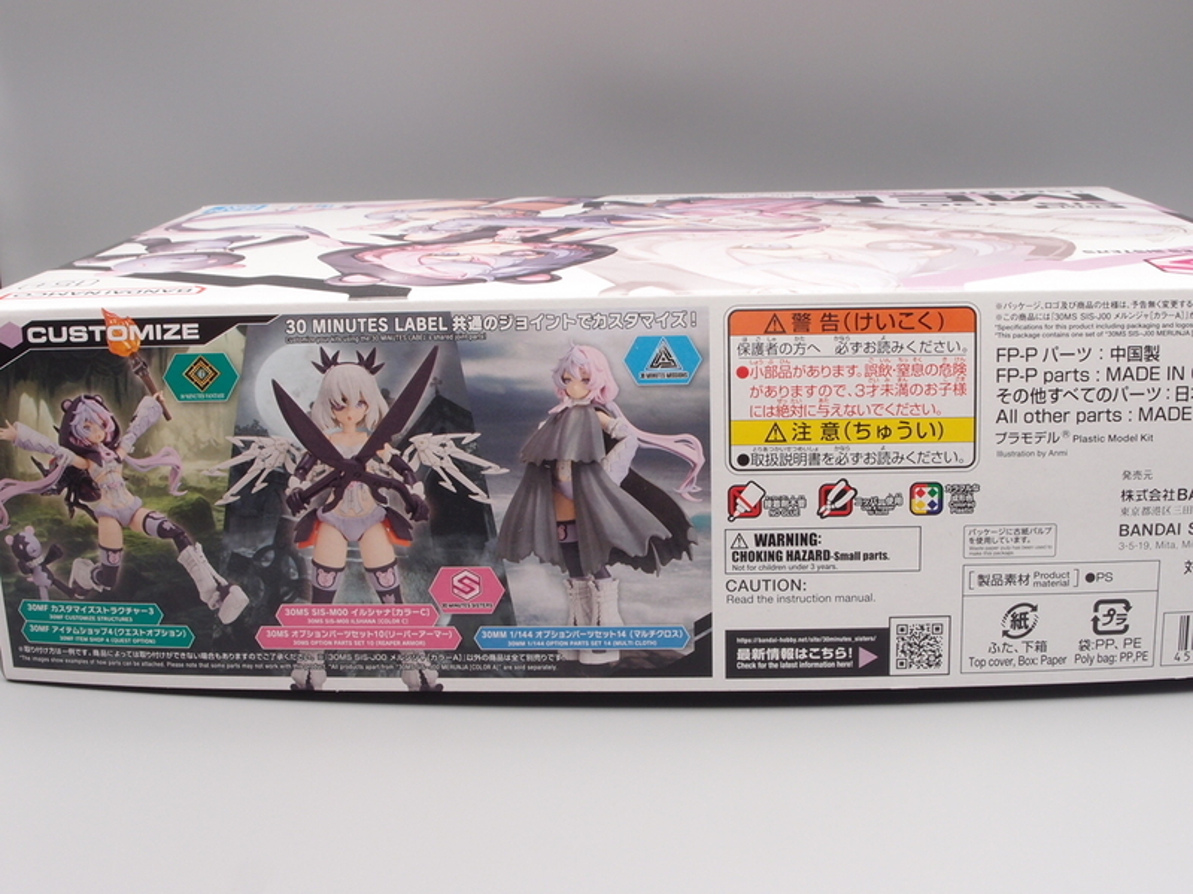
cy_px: 447
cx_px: 596
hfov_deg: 45.8
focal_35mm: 41
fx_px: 1413
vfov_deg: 35.1
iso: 100
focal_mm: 8.99
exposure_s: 1/8
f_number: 8
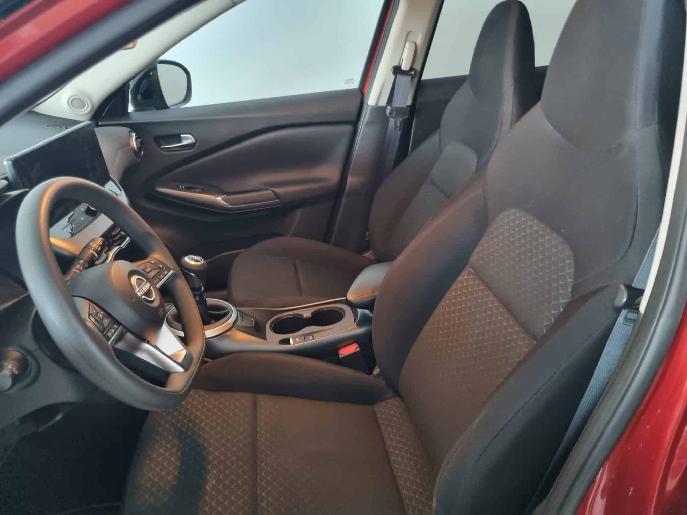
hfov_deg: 67.3
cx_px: 344
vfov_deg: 53.1
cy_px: 258
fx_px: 516
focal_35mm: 26
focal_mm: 5.4
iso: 800
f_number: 1.8
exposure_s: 1/25
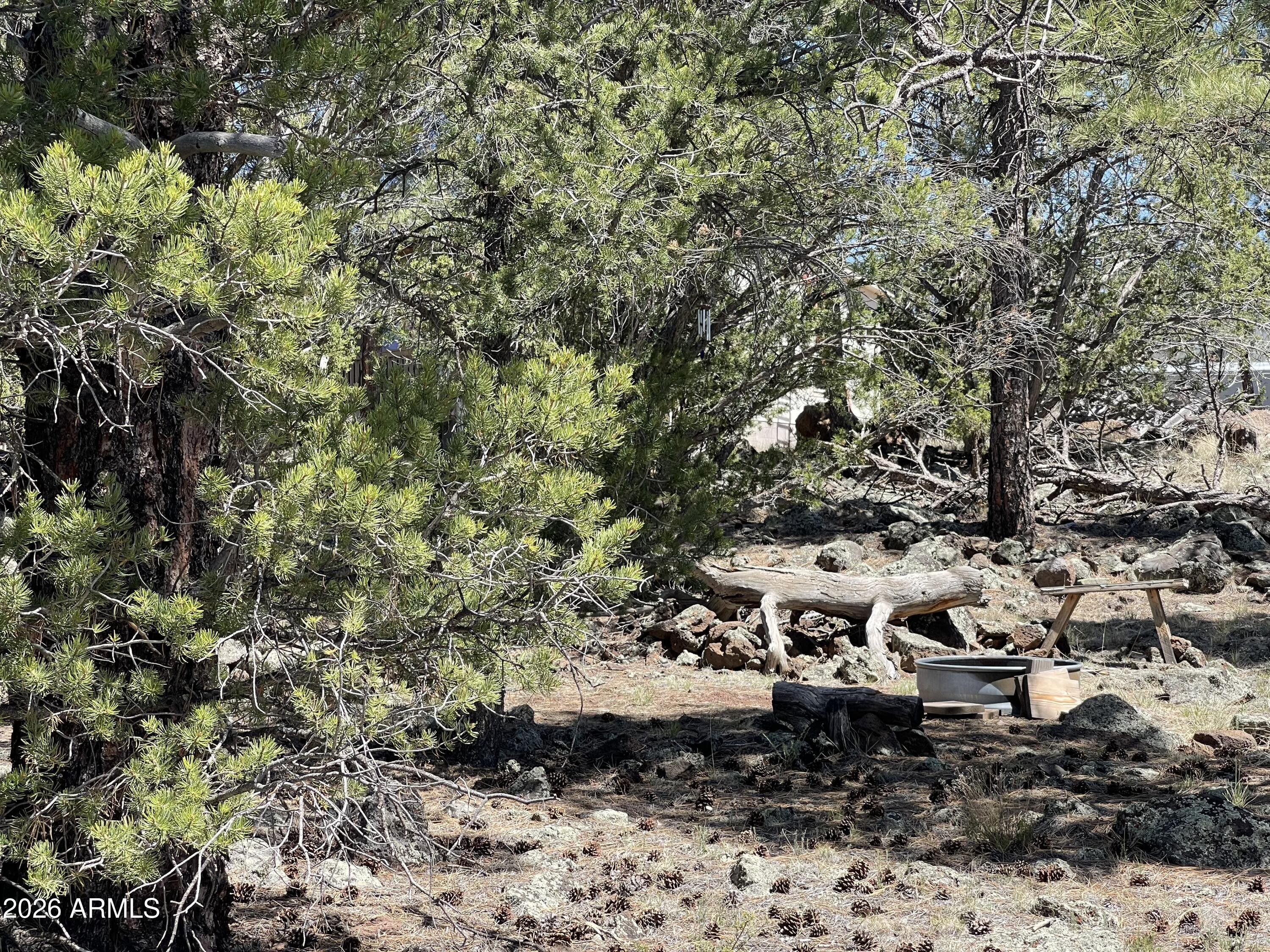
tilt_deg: +1.0
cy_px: 476
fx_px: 2348
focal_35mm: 64
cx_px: 635
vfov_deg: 22.9
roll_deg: +0.2
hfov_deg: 30.3
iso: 20
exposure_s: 1/316
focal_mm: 7.5
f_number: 2.2
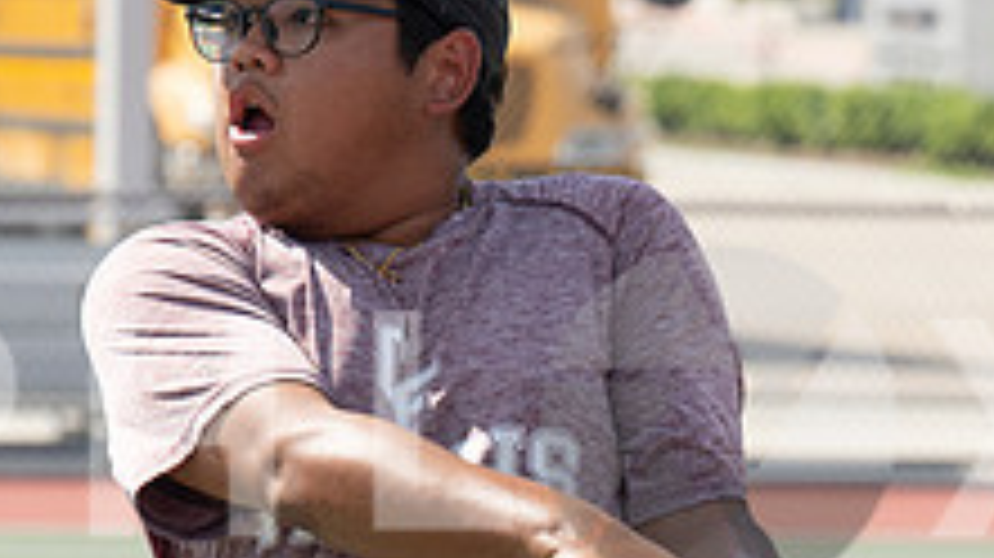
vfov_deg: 3.0
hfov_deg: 5.4
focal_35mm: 403
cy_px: 604
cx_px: 365
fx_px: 10615
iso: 125
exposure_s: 1/1000
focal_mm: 98
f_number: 5
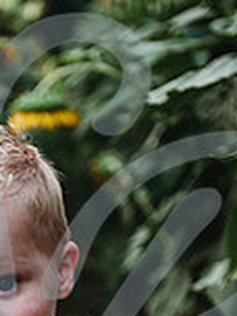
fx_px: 1351
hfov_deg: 10.0
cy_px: 364
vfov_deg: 13.0
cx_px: 27
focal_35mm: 148
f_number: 2.8
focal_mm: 52
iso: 100
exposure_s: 1/250
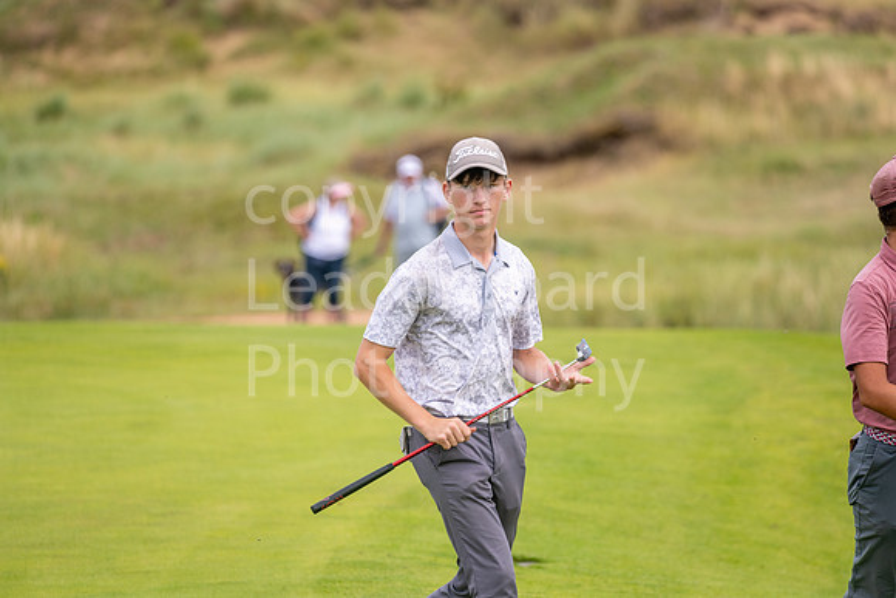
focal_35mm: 300
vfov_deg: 4.6
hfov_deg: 6.9
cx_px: 448
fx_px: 7468
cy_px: 299
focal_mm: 300
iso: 160
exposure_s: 1/800
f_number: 5
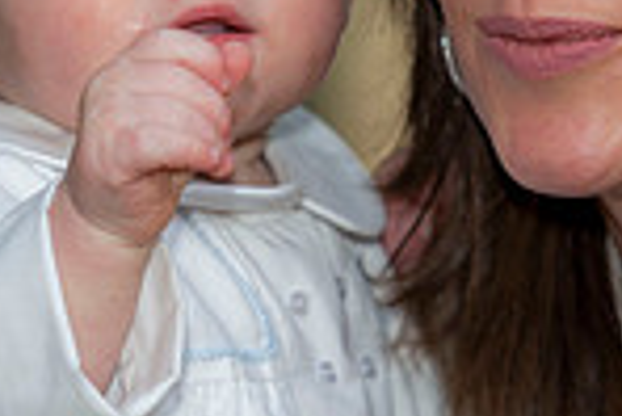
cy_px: 118
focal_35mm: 665
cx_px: 345
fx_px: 11501
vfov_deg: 2.1
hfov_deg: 3.1
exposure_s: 1/250
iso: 50
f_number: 2.8
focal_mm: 170
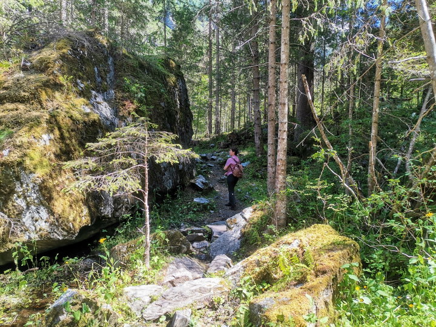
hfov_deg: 67.3
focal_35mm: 26
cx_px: 218
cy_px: 164
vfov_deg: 53.1
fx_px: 327
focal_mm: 4.75
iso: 50
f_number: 1.8
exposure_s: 1/229
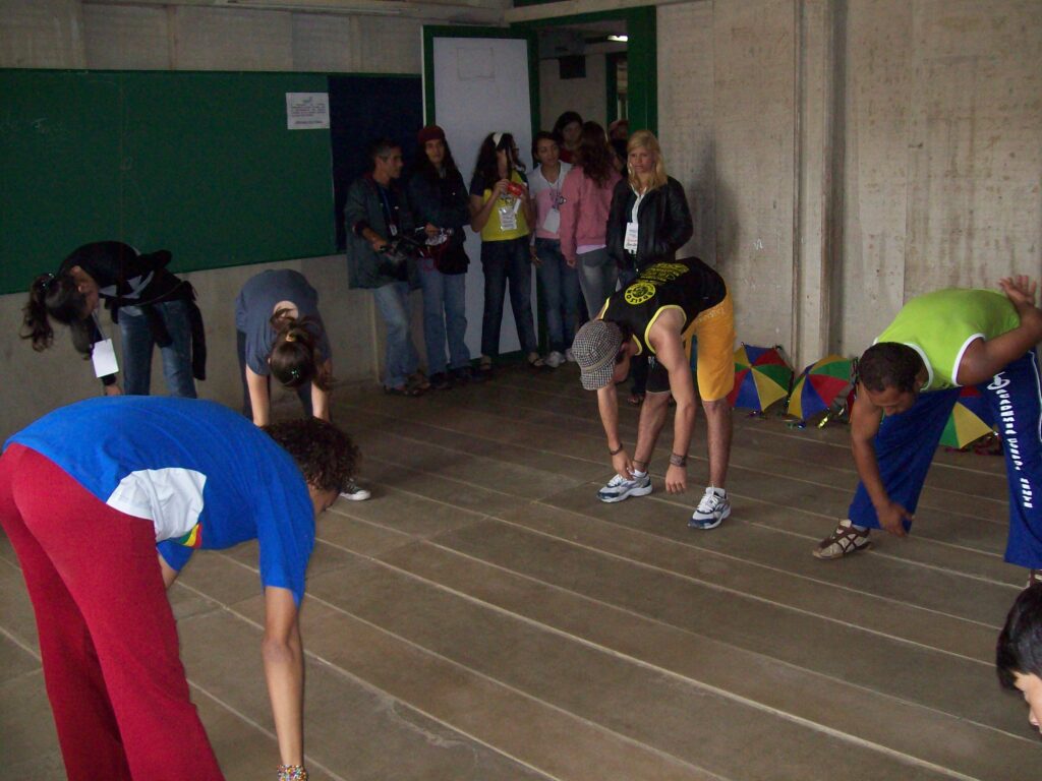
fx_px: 1084
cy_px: 390
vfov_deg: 39.7
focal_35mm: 36
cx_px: 521
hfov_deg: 51.4
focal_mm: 6
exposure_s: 1/64
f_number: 2.7
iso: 200
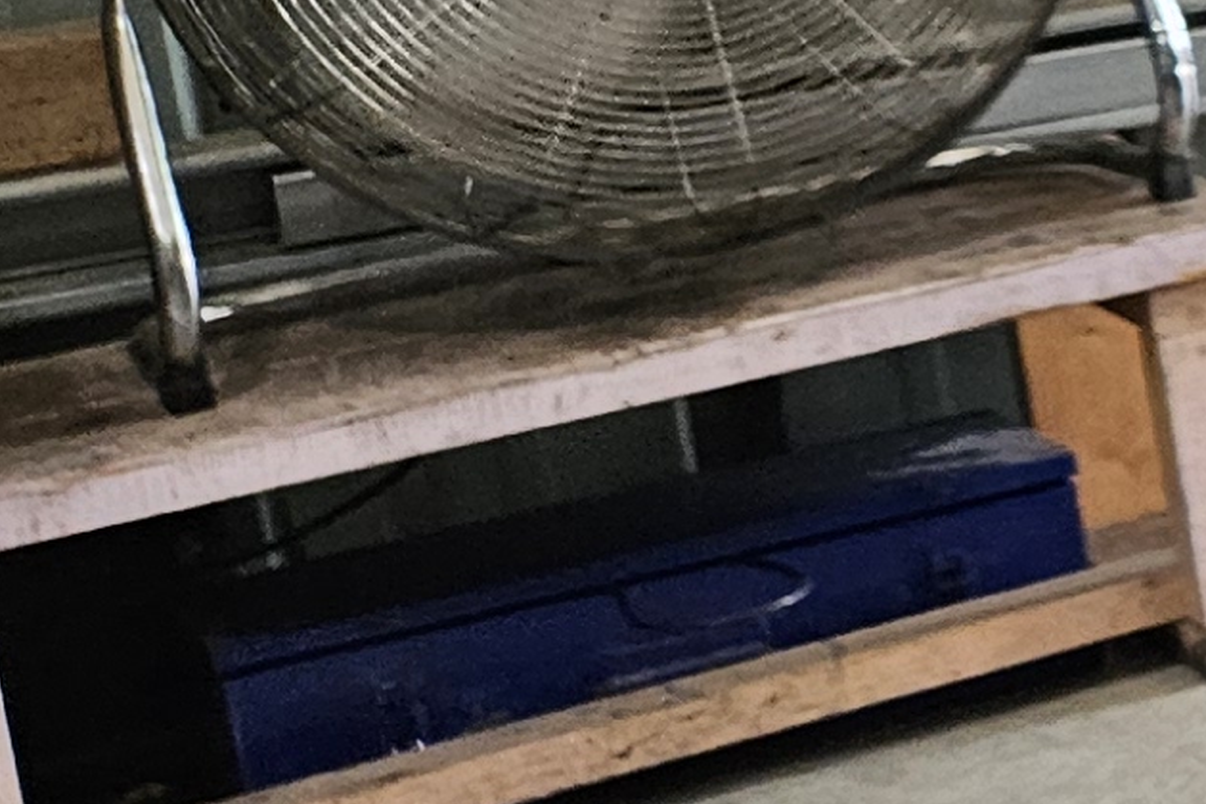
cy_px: -54
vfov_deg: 9.0
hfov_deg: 9.7
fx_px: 5092
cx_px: 3821
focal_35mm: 152
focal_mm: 5.4
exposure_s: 1/207
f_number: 1.8
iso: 160
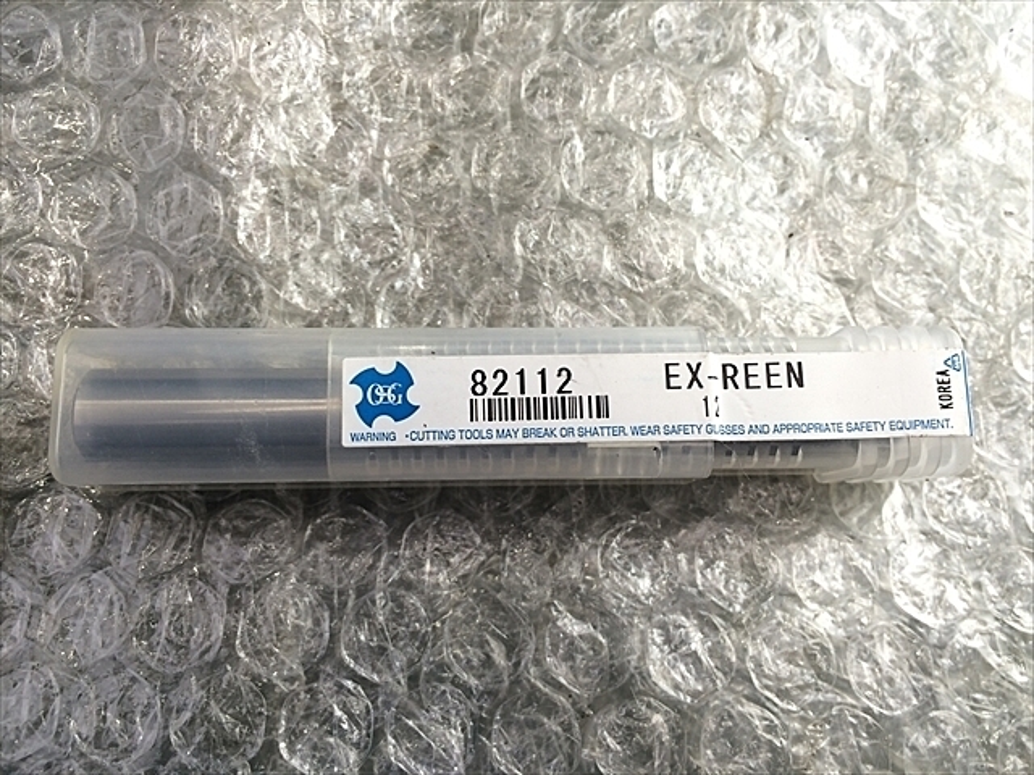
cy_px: 388
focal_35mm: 29
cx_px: 517
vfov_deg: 48.2
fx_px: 866
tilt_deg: -79.8
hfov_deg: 61.7
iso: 40
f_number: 2.2
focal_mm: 4.15
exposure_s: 1/30
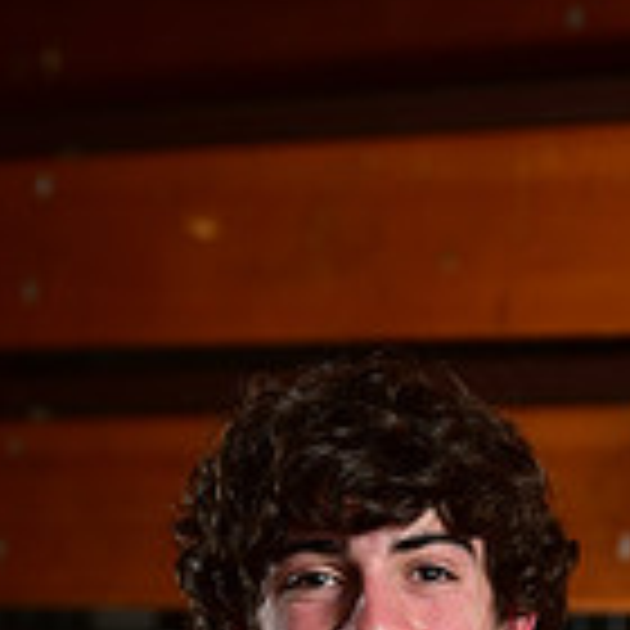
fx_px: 11613
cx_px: 403
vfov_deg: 3.1
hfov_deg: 3.1
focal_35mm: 564
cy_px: 1197
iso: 250
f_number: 5.6
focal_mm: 160
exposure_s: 1/250
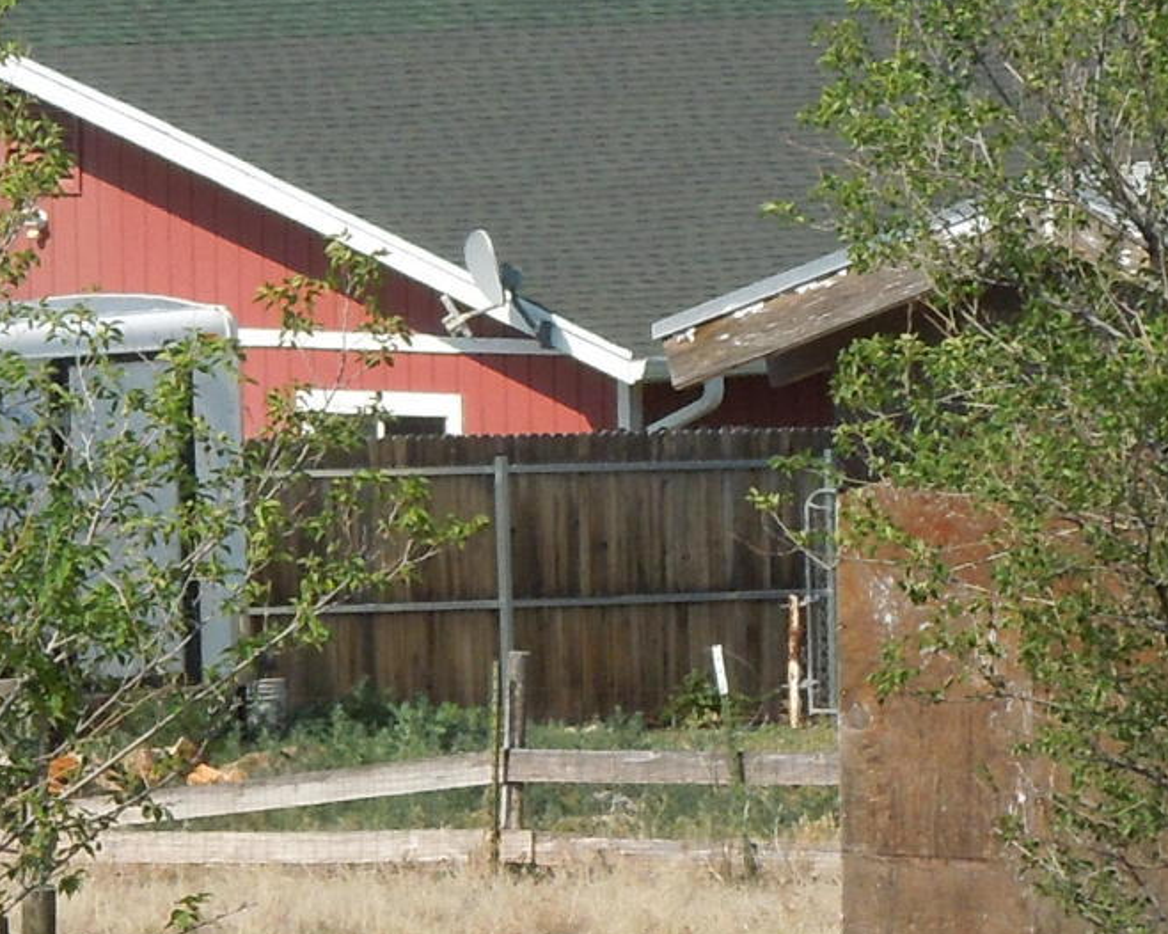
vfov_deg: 3.3
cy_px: 384
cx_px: 32
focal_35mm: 472
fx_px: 16311
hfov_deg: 4.1
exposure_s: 1/640
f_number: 4.7
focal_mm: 19.1
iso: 100
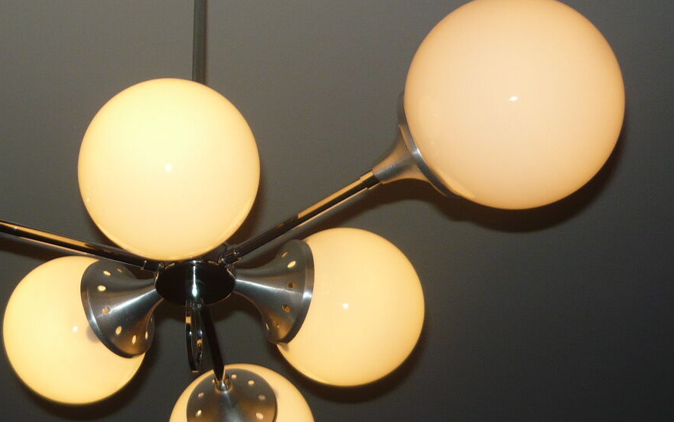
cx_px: 120
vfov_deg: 20.3
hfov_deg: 31.1
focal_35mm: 64
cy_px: 134
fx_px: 1176
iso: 100
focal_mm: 5.5
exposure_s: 1/400
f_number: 2.8
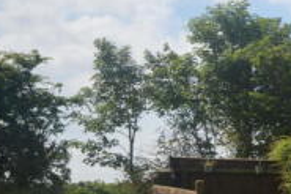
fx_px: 775
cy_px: 199
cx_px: 495
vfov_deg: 14.0
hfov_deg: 17.8
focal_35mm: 96
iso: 100
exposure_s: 1/250
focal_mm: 18
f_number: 8
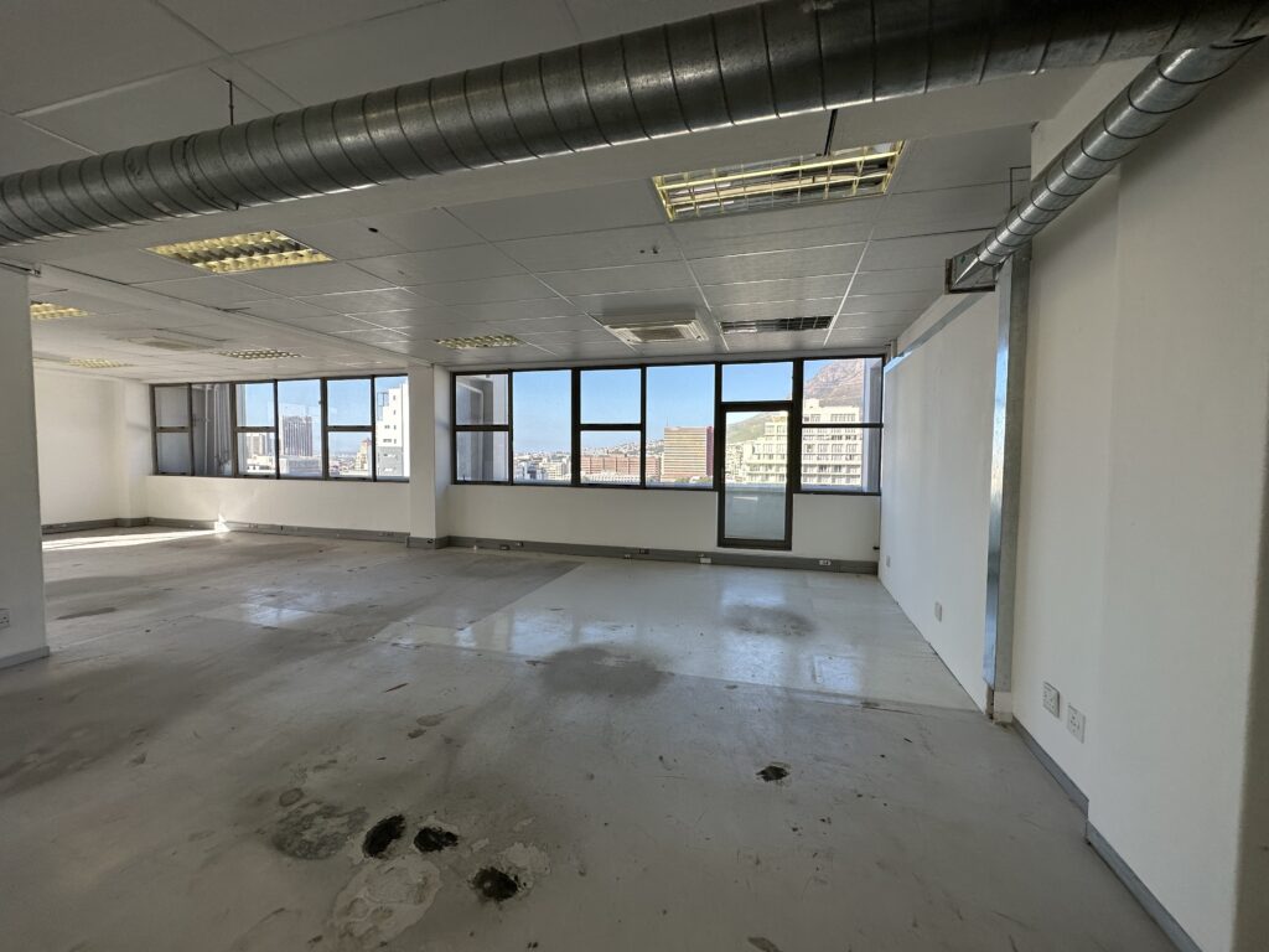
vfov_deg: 85.7
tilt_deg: +1.1
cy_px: 476
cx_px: 634
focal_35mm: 14
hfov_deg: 102.1
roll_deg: -0.8
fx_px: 513
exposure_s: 1/375
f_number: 2.2
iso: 40
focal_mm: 2.22
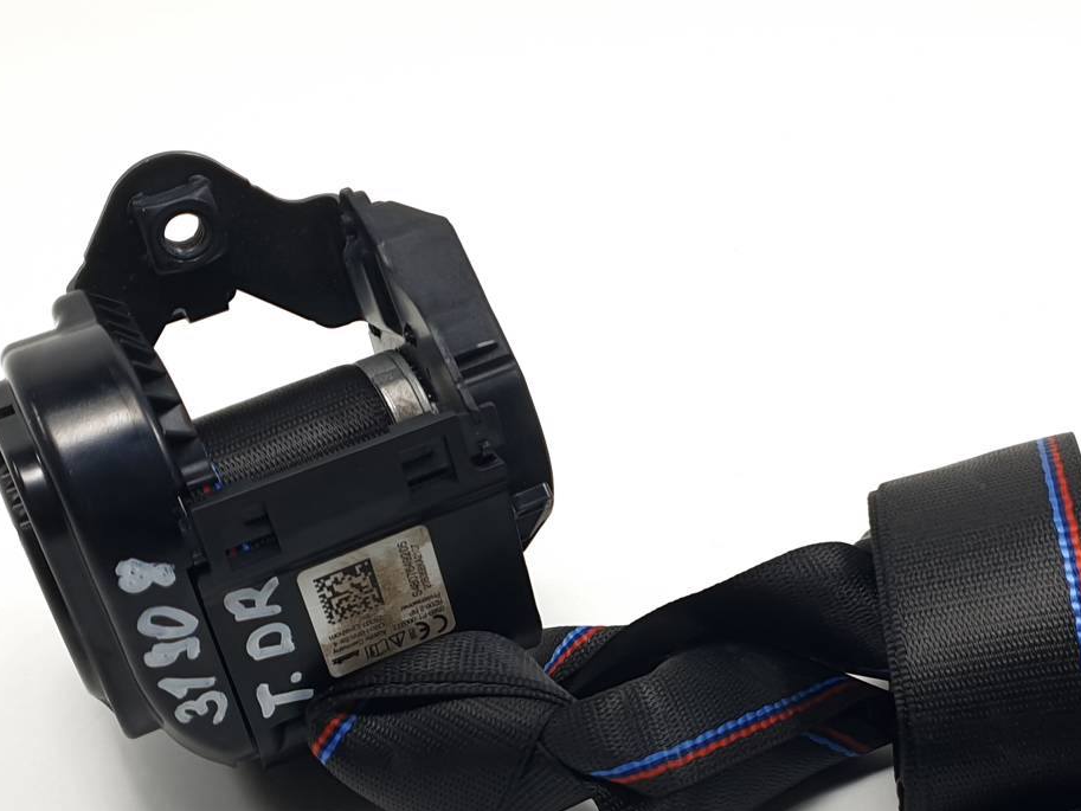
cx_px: 687
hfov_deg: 45.3
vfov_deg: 34.2
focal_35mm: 41
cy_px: 638
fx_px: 1281
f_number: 1.5
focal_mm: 4.3
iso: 50
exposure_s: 1/458
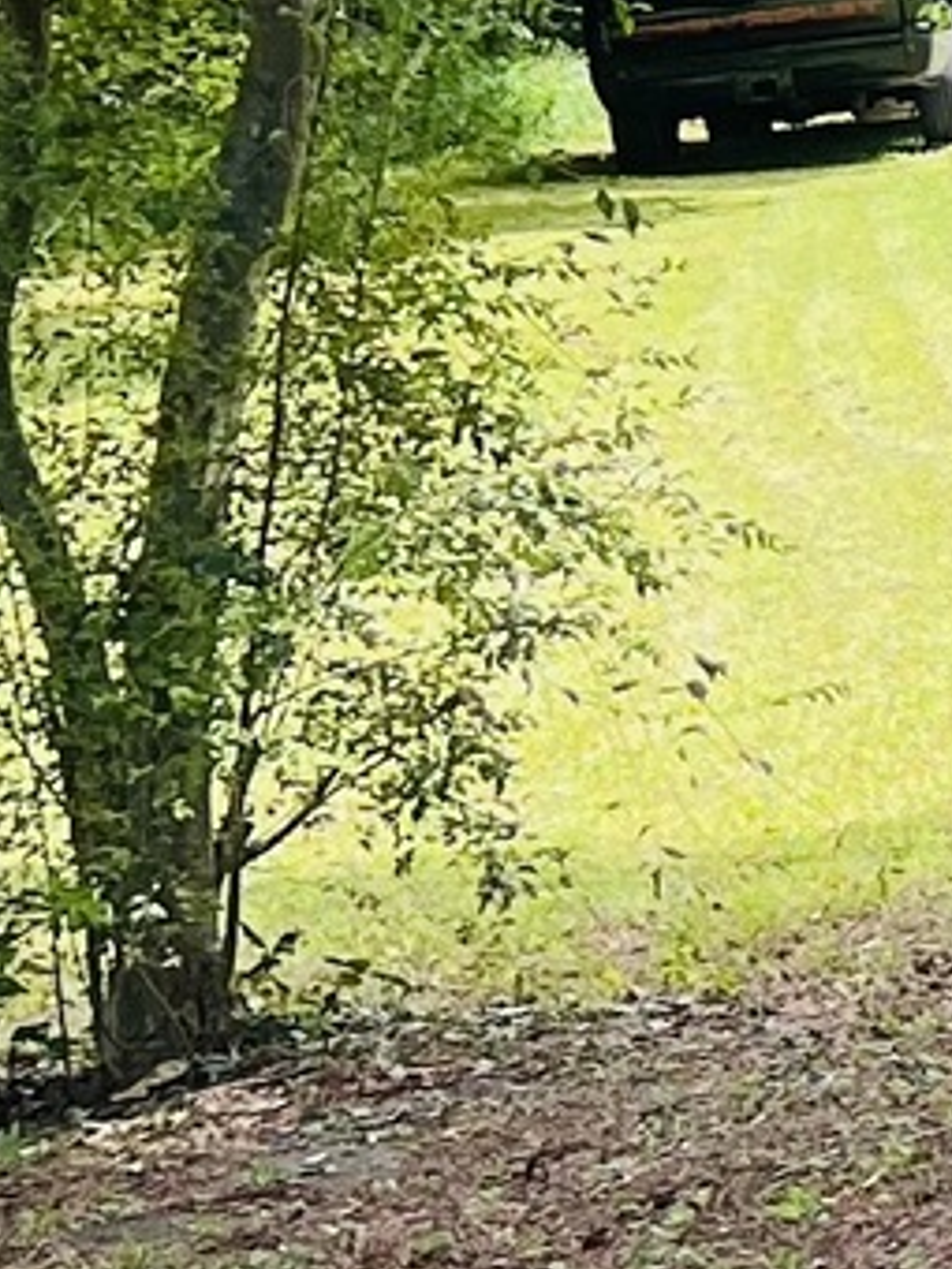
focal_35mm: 176
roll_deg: +0.0
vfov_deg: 11.1
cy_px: -93
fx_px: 6454
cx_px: 3121
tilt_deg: -0.4
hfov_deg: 7.2
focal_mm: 5.7
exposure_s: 1/452
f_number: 1.5
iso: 50
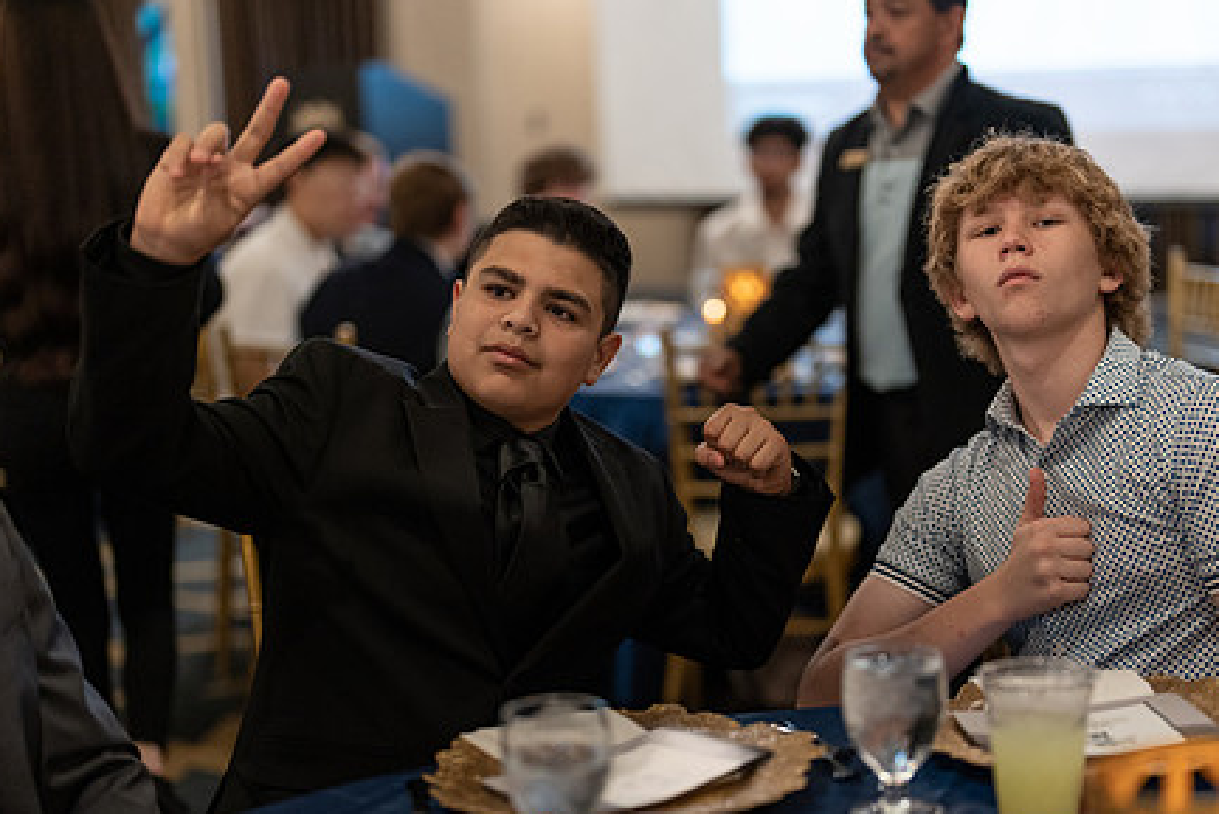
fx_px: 2269
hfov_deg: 30.0
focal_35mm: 67
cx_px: 670
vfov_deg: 20.3
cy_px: 520
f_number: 1.2
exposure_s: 1/320
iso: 1250
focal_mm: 50
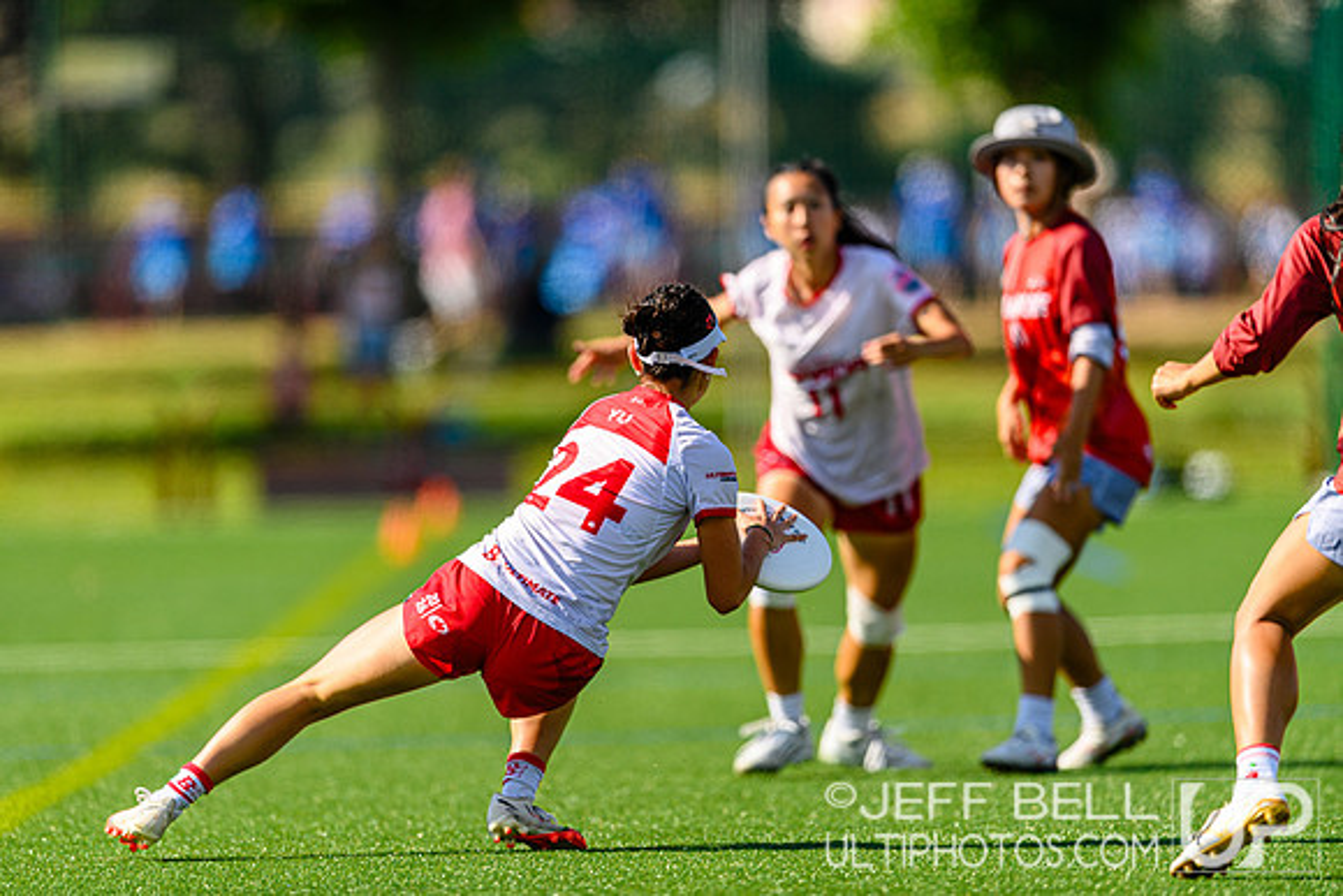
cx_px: 672
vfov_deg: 3.4
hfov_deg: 5.2
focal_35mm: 400
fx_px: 14925
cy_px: 448
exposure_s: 1/1600
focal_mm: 400
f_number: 3.2
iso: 100
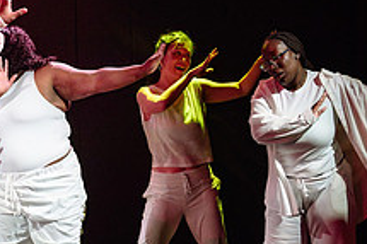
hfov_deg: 6.3
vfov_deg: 4.2
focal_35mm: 326
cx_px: 40
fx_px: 3321
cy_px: 99
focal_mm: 110
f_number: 2.8
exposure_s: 1/250
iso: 1600
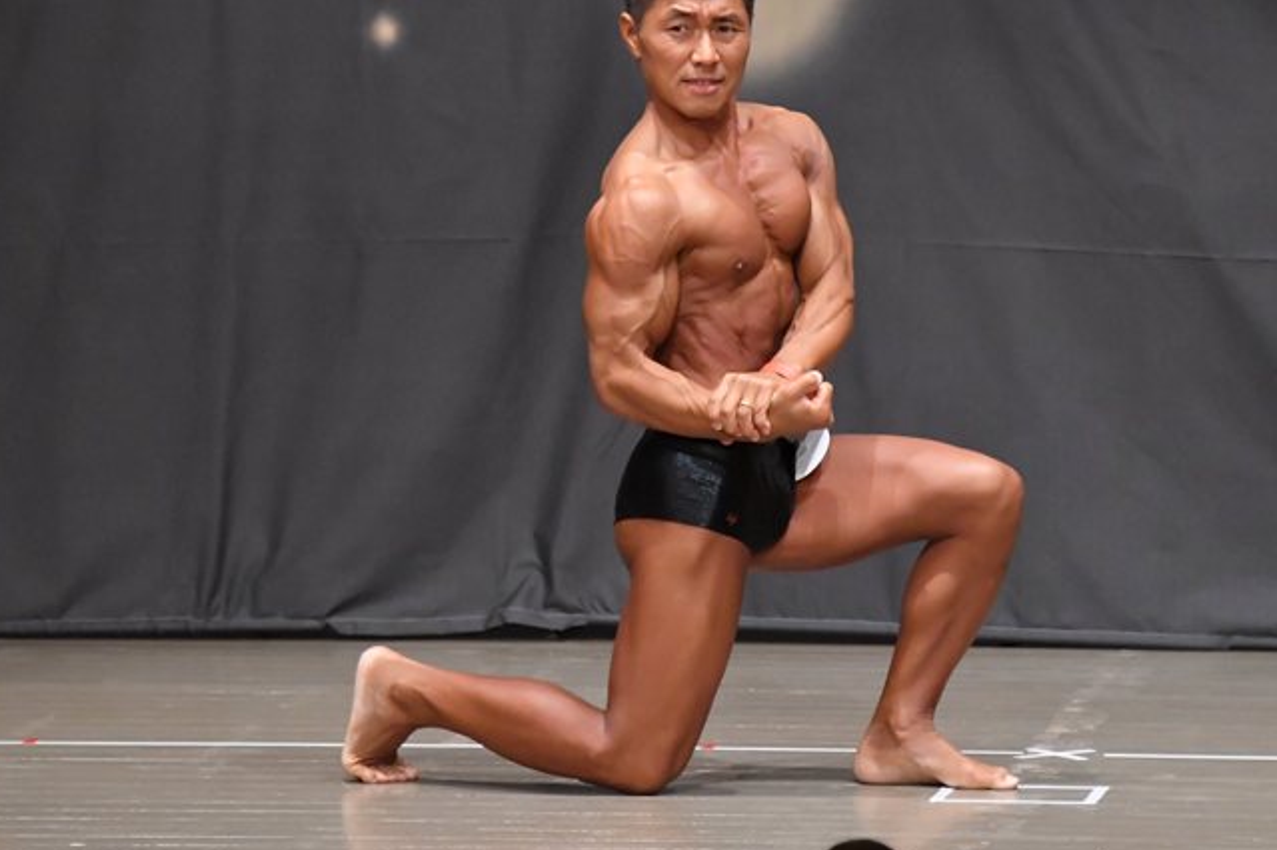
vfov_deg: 3.8
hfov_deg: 5.7
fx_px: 12902
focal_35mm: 364
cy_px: 386
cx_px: 652
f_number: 5.6
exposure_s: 1/400
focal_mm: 200
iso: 8000
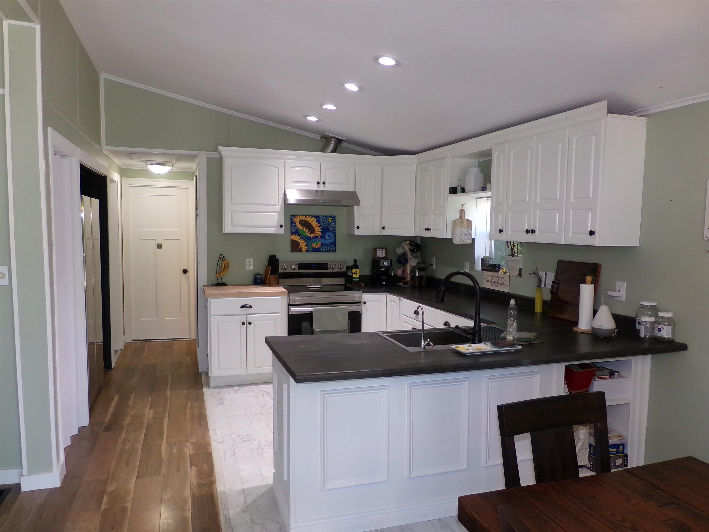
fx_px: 533
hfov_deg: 67.3
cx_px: 354
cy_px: 266
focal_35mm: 26
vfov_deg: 53.1
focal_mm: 4.7
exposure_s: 1/70
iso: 200
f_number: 3.2
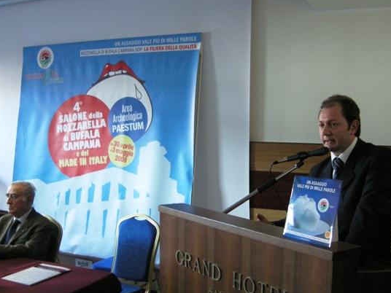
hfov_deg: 43.8
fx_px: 486
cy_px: 168
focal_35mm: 43
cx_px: 204
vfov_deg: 33.5
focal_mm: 7.5
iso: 400
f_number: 2.7
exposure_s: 1/35.3
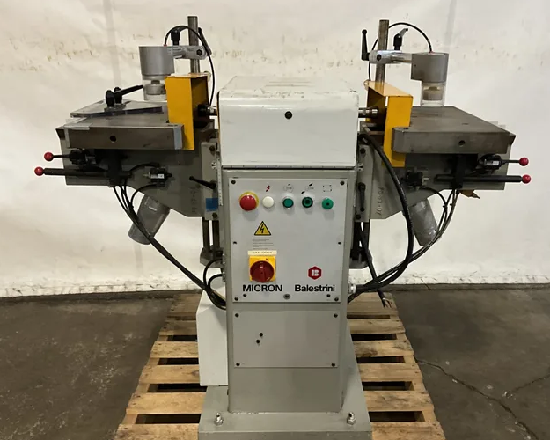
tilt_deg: -21.9
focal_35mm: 34
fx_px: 553
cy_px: 243
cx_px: 297
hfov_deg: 52.8
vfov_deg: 43.3
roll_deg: -0.2
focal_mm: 3
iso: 320
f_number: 1.8
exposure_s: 1/49
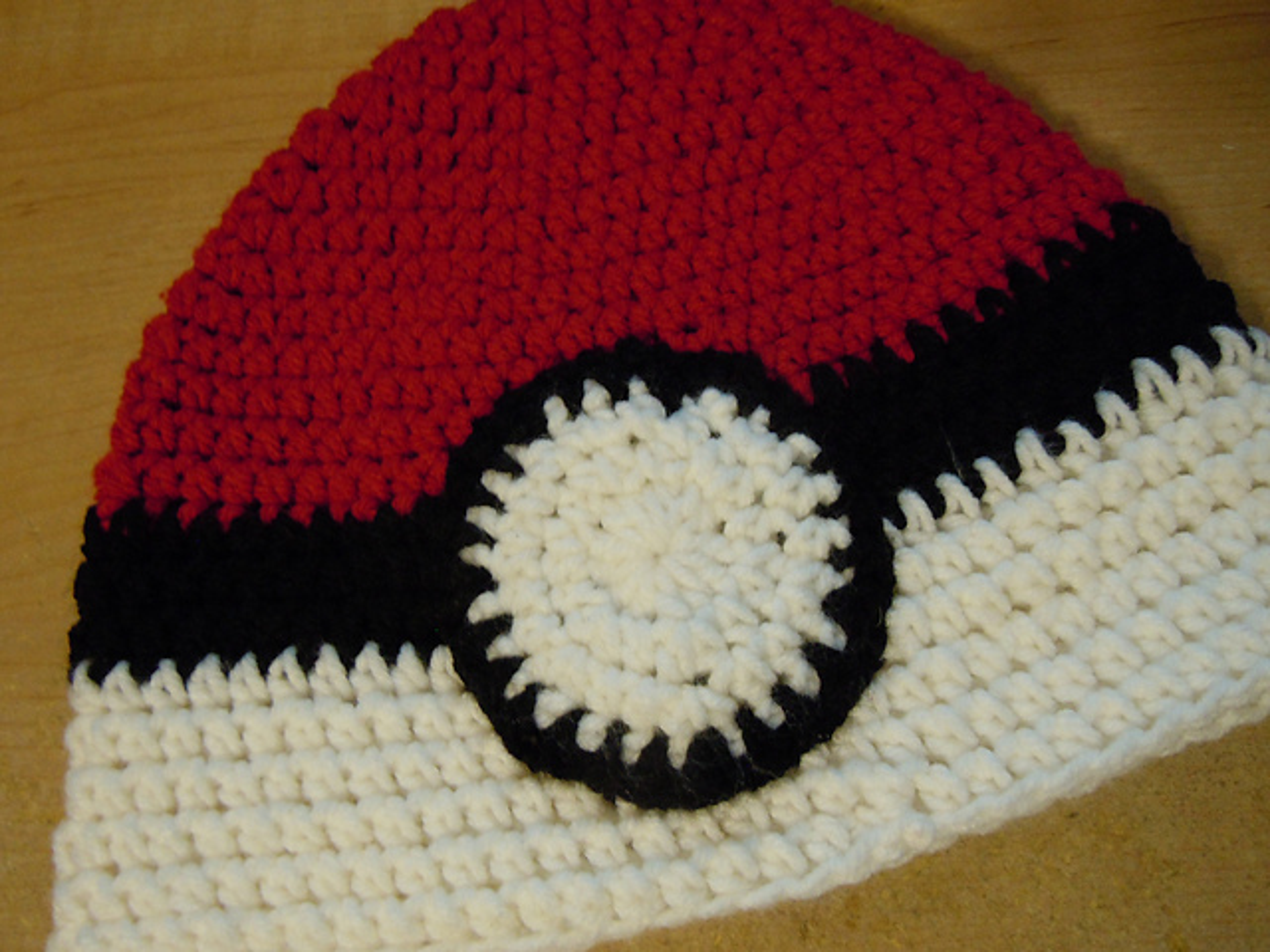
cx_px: 635
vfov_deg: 46.8
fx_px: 1101
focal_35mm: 30
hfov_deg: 60.0
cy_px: 476
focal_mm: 5.4
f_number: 3.5
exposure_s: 1/5
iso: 400
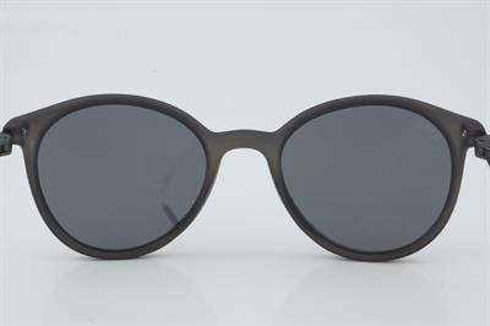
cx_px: 245
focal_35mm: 75
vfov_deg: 18.2
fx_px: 1020
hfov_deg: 27.0
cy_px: 163
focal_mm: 50
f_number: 32
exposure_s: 1/3
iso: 100
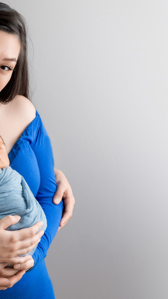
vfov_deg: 29.9
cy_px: 95
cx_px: -13
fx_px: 554
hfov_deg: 16.7
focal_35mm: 70
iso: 100
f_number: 5
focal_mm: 28
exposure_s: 1/160
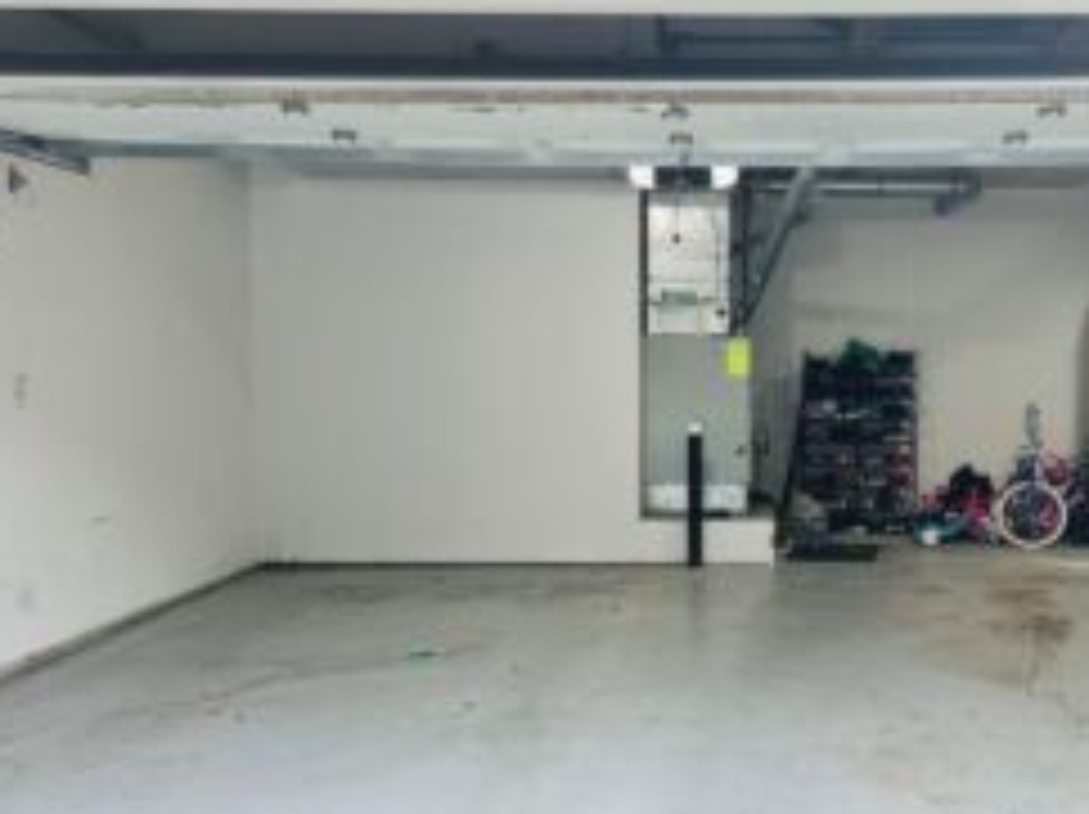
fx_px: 1351
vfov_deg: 33.5
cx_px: 734
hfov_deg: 43.2
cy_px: 436
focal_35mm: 43
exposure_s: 1/242
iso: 40
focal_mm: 5.7
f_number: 1.5
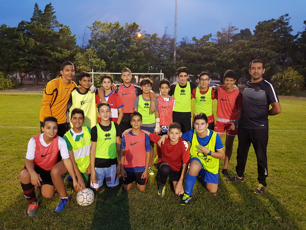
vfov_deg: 53.1
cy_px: 115
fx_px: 230
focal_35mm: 26
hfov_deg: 67.3
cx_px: 153
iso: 200
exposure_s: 1/14
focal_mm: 4.2
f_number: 1.7
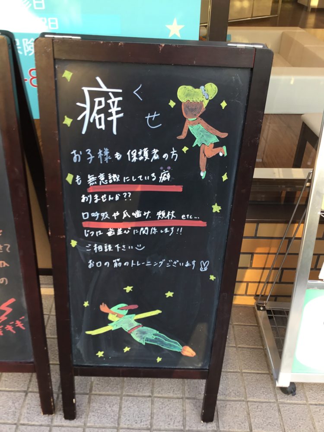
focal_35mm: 31
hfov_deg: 45.4
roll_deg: +0.2
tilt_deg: -35.4
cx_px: 162
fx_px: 387
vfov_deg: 58.4
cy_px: 216
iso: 32
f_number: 2.4
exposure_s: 1/60
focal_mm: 3.3
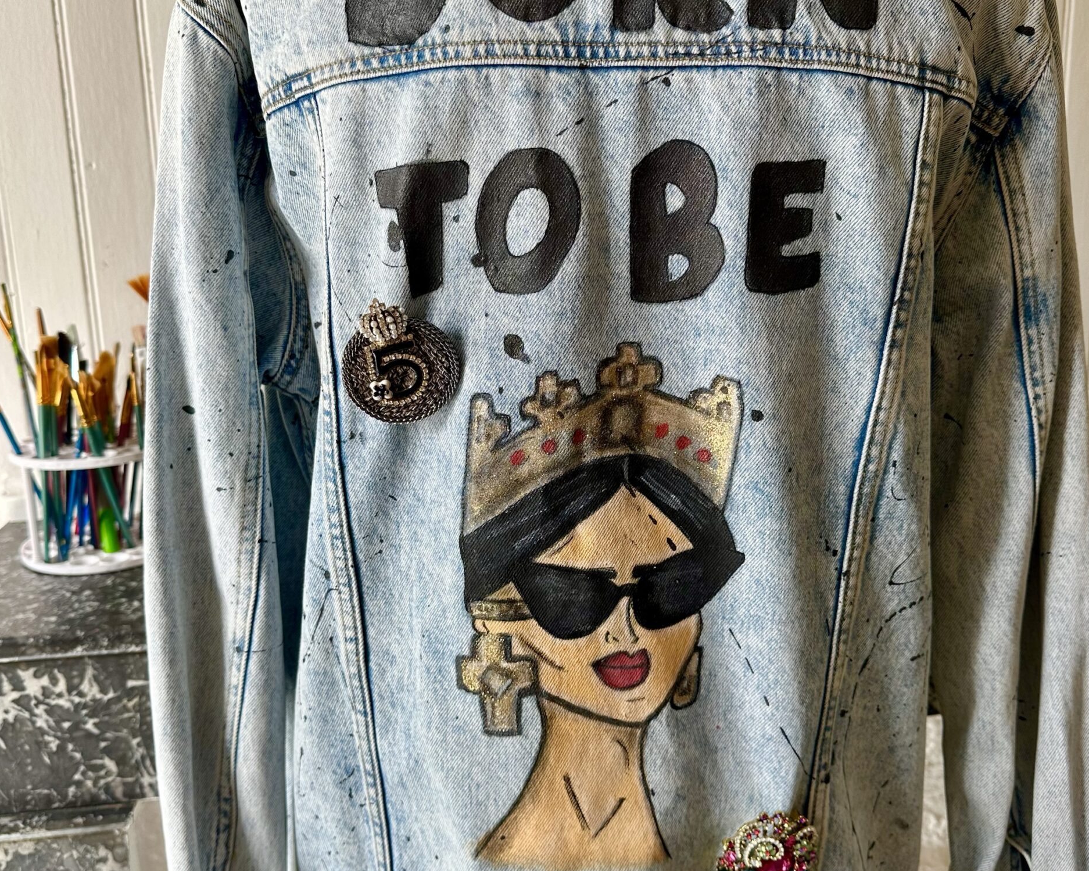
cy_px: 418
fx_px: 1031
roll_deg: +2.5
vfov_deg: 45.8
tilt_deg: -12.6
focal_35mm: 32
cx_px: 545
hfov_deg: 55.7
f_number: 1.78
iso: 64
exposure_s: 1/150
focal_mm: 6.86
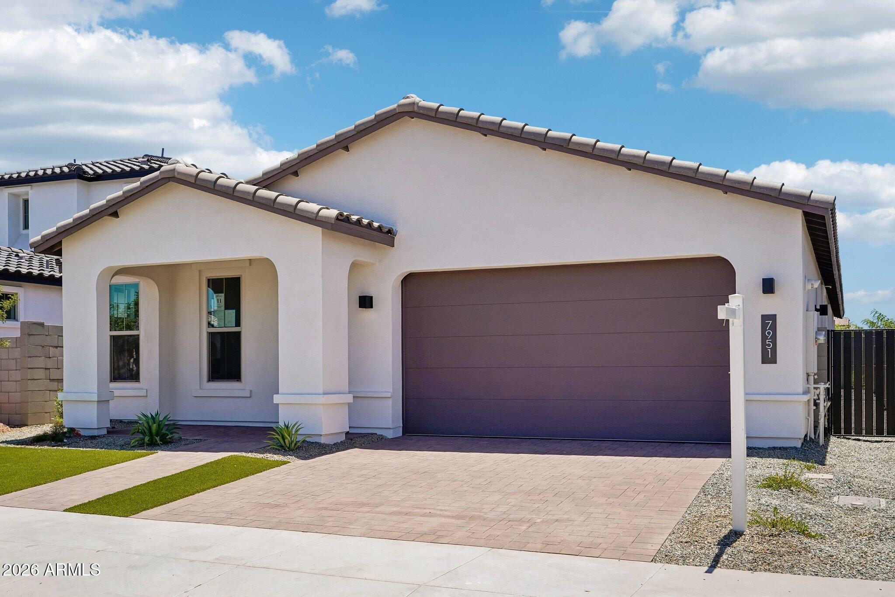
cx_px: 448
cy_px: 298
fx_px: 858
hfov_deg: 55.1
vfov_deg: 38.4
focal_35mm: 34
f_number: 8
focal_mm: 34.5
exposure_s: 1/1250
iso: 400
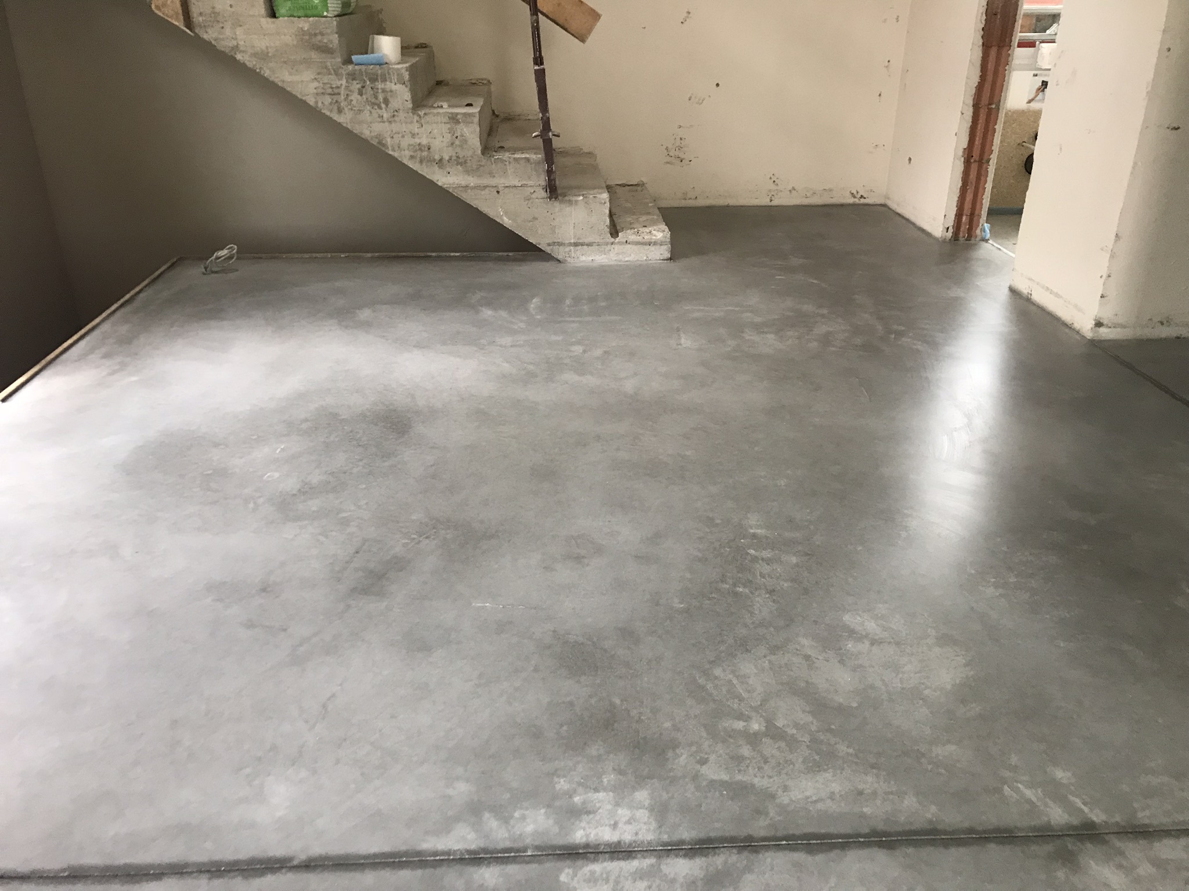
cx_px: 594
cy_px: 446
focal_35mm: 28
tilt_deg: -26.8
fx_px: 962
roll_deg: -0.4
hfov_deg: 63.4
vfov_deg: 49.7
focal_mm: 3.99
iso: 64
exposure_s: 1/17
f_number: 1.8
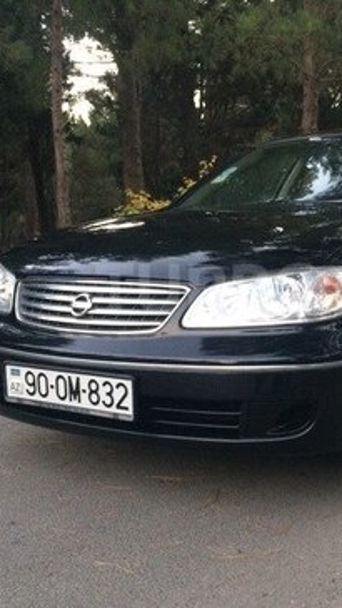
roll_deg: -0.7
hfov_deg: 27.3
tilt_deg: -2.9
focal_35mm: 43
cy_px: 289
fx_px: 693
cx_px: 267
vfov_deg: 47.3
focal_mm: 4.15
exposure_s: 1/25
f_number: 2.2
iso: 320
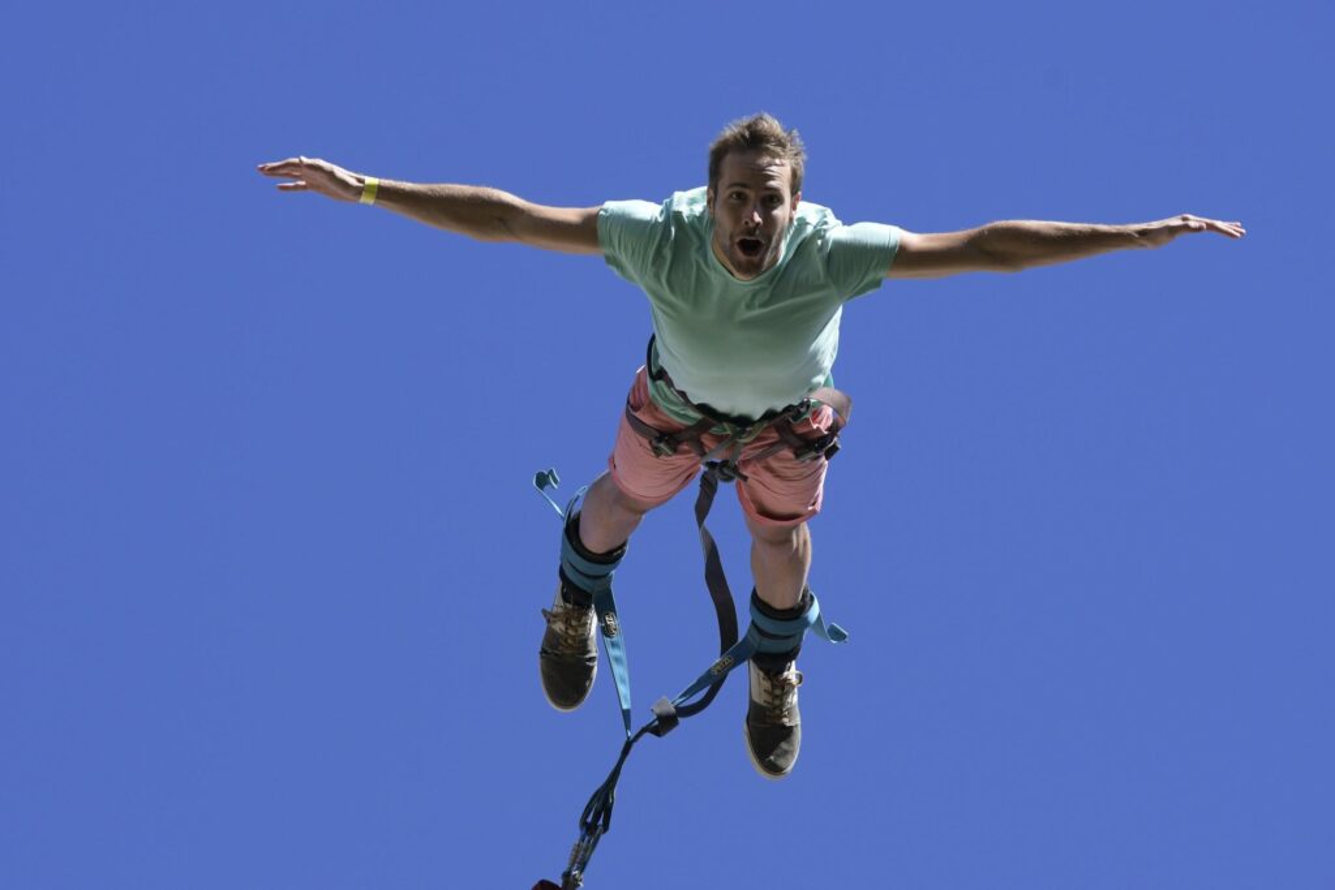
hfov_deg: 3.8
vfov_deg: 2.5
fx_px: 20026
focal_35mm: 540
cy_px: 445
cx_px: 668
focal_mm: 360
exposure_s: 1/1000
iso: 560
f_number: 7.1
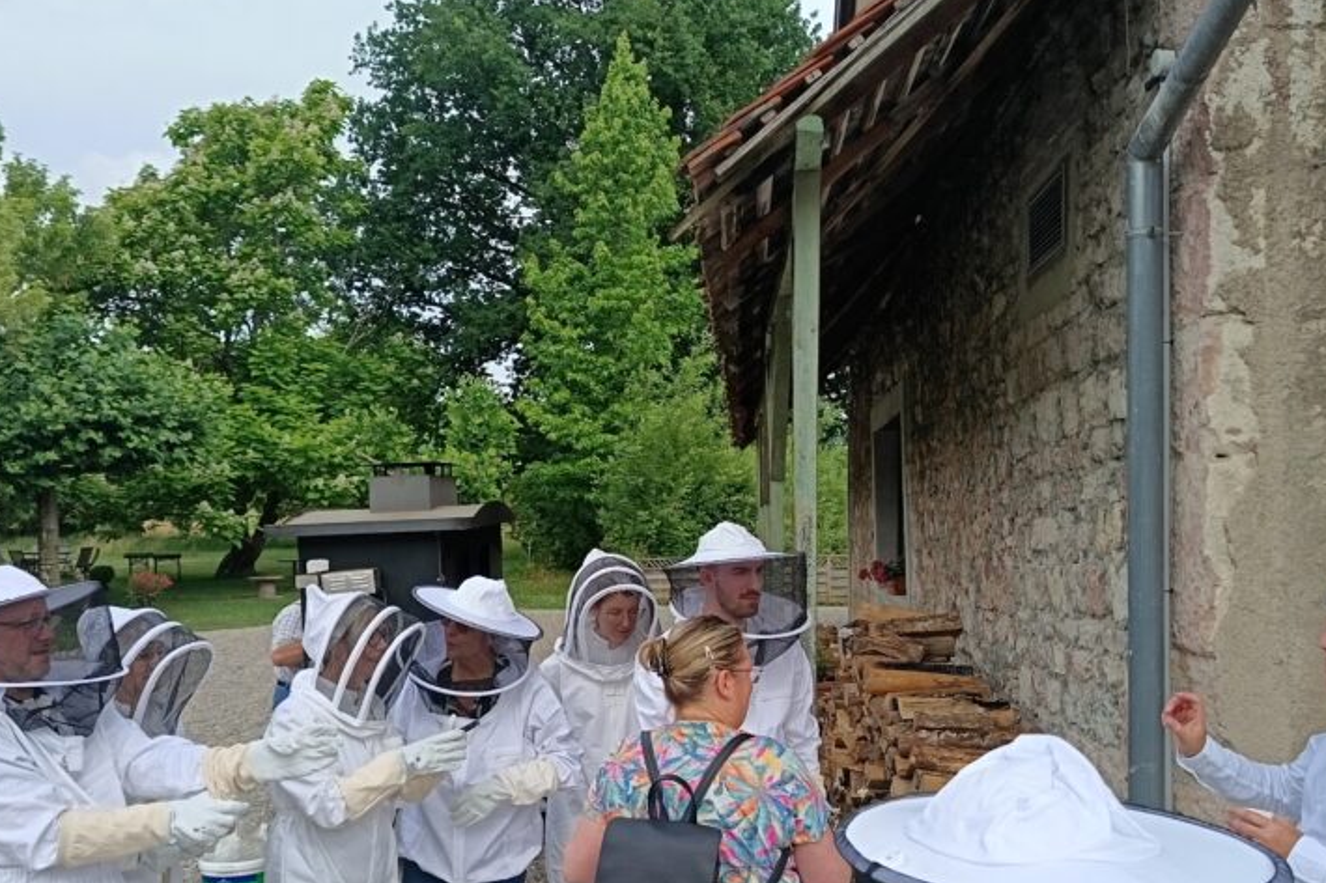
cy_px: 543
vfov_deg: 36.7
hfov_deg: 53.1
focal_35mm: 36
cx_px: 661
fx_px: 1326
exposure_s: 1/267
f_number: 1.75
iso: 100
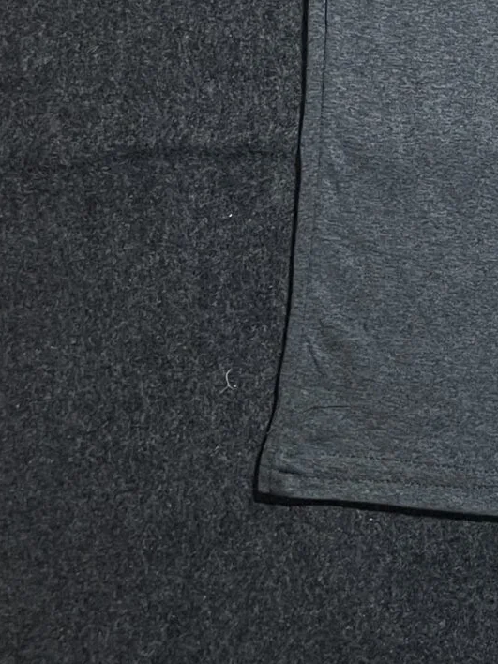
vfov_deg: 20.1
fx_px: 1803
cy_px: -23
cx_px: 876
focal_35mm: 94
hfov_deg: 14.1
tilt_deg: -55.7
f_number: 1.6
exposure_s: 1/50
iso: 64
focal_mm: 4.2
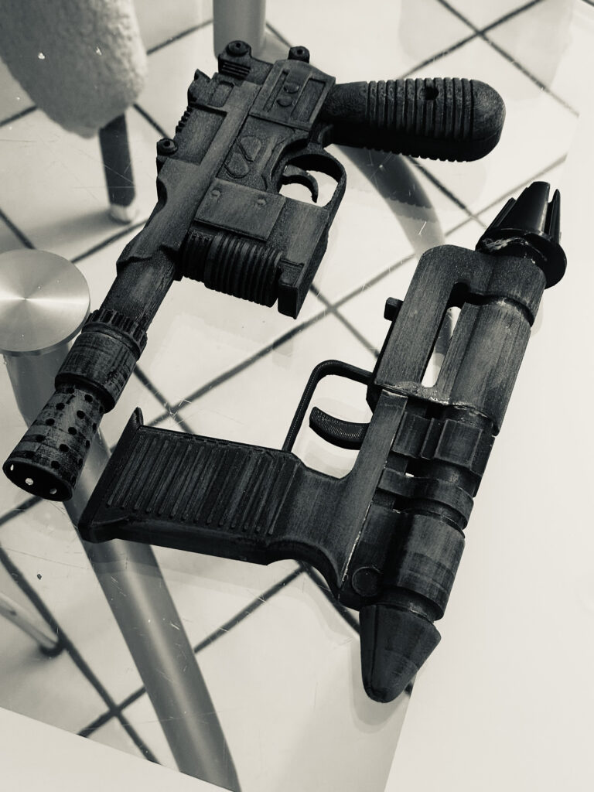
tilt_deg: -59.5
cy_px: 396
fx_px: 1098
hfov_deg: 30.3
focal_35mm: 48
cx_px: 297
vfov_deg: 39.7
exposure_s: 1/25
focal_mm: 6.86
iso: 500
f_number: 1.78
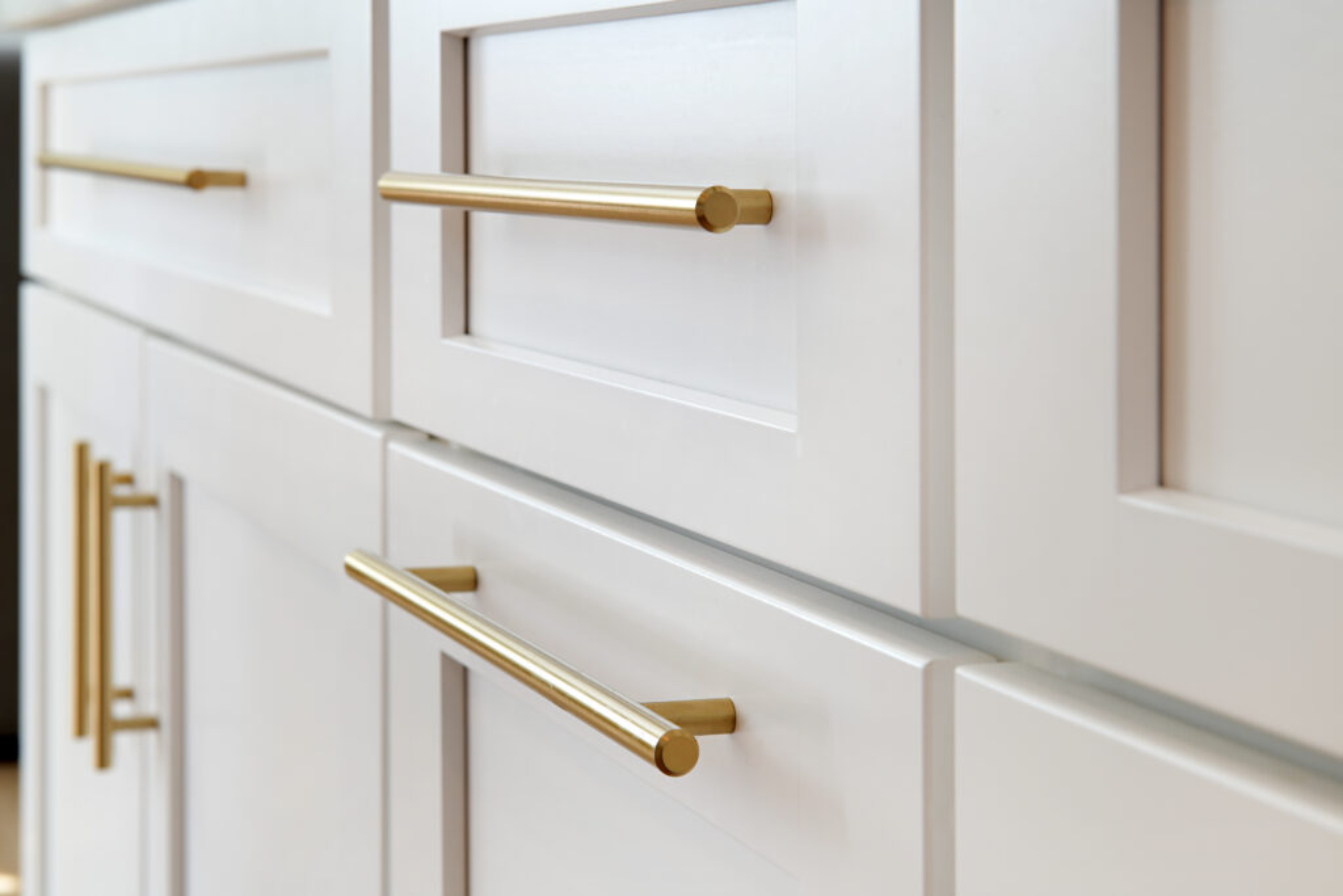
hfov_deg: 28.8
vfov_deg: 19.5
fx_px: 2612
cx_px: 672
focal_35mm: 70
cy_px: 448
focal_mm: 70
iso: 200
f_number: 13
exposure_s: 1/3
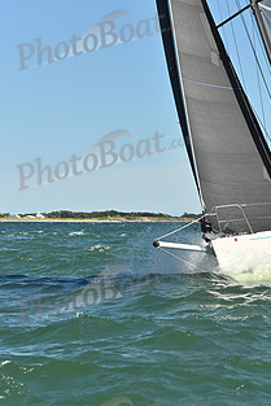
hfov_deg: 9.8
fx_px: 1568
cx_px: 267
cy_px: 206
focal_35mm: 139
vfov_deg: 14.8
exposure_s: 1/5000
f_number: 4.5
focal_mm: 75
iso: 320
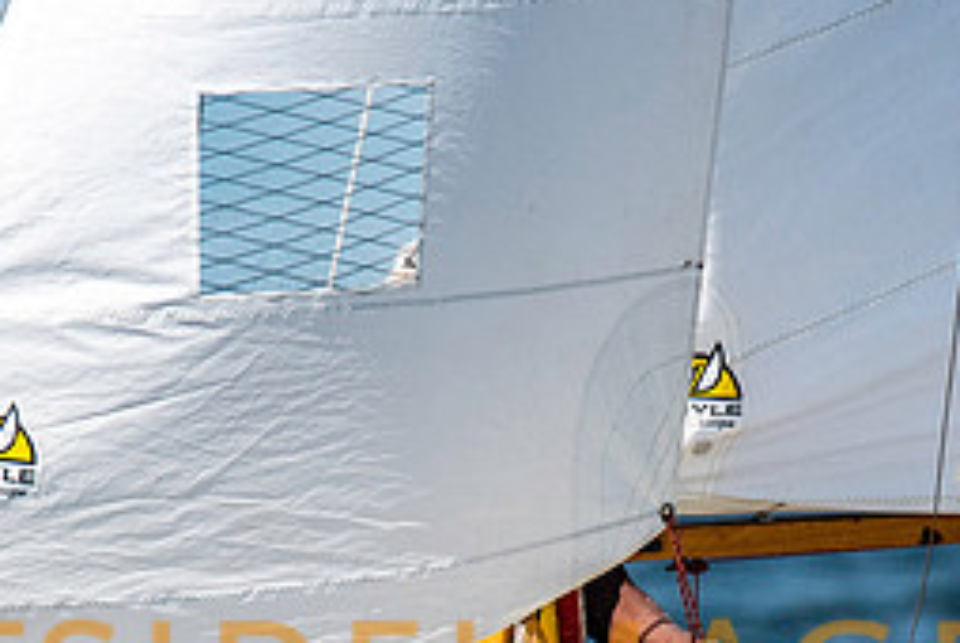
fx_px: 27391
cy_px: 649
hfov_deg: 2.0
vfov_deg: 1.3
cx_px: 480
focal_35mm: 1026
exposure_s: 1/5000
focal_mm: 300
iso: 500
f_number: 5
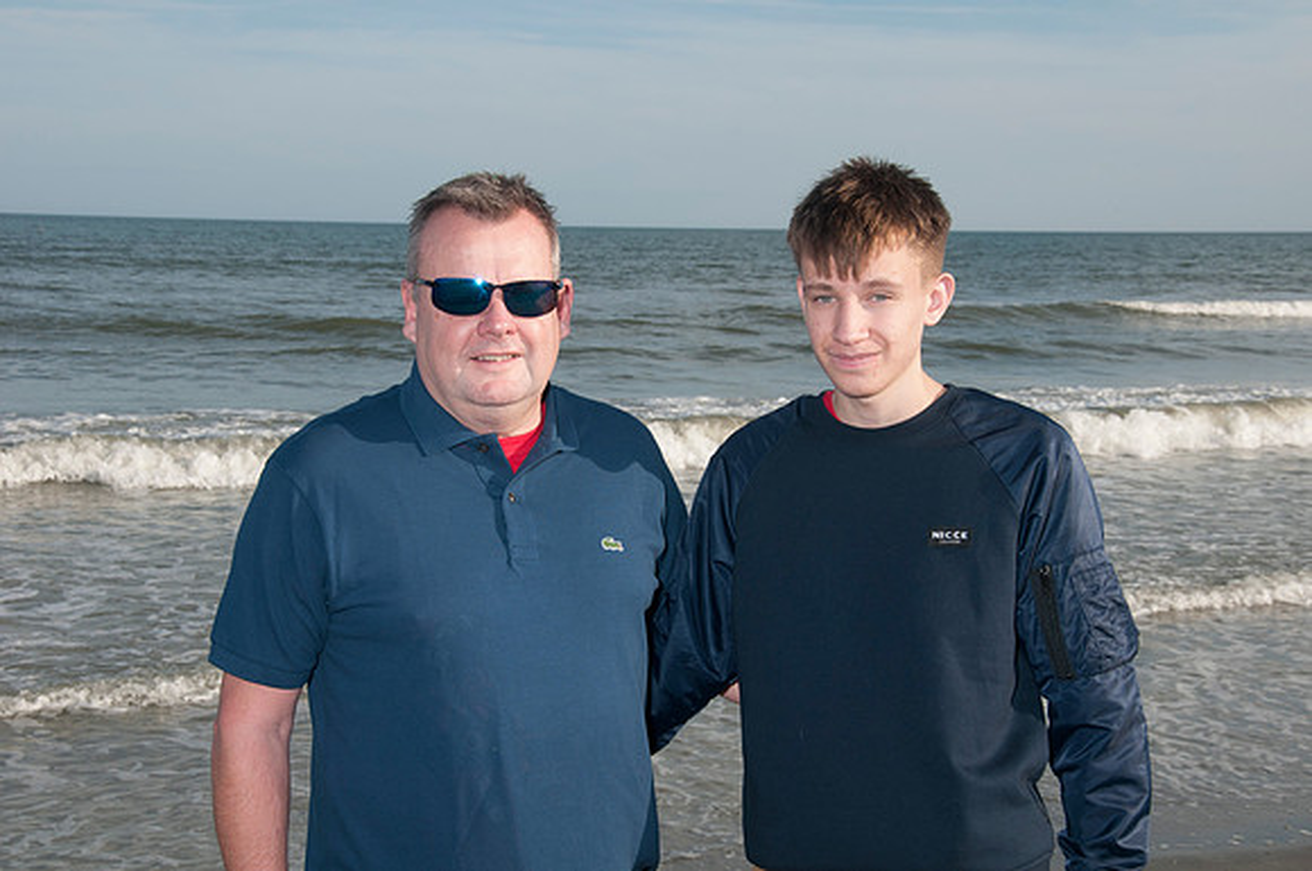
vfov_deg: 22.6
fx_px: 2184
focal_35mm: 60
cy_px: 436
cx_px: 656
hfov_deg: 33.4
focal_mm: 40
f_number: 11
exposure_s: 1/250
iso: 100
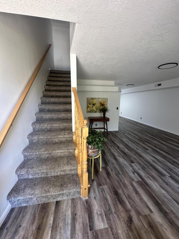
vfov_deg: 102.1
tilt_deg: -10.1
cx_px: 90
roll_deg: -1.1
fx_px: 97
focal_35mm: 14
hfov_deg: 85.7
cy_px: 120
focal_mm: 2.22
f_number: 2.2
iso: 250
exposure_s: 1/99
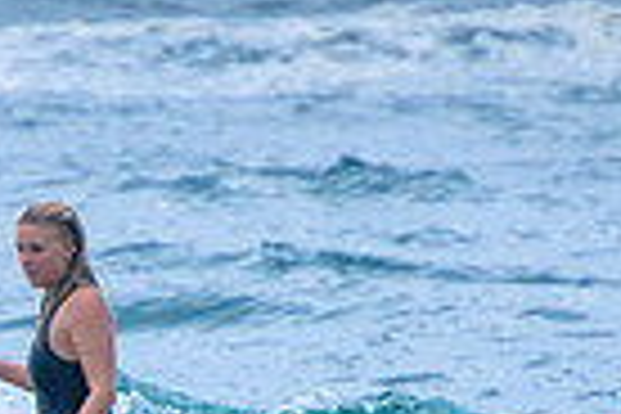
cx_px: 29
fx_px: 39879
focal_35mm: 2312
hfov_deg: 0.9
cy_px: 636
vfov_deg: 0.6
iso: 640
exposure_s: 1/2000
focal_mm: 400
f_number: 5.6
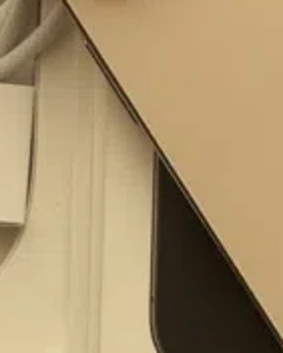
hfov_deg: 18.1
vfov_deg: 22.5
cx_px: 167
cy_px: 170
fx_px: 889
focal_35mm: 85
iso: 64
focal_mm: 6.86
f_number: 1.78
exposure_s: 1/146
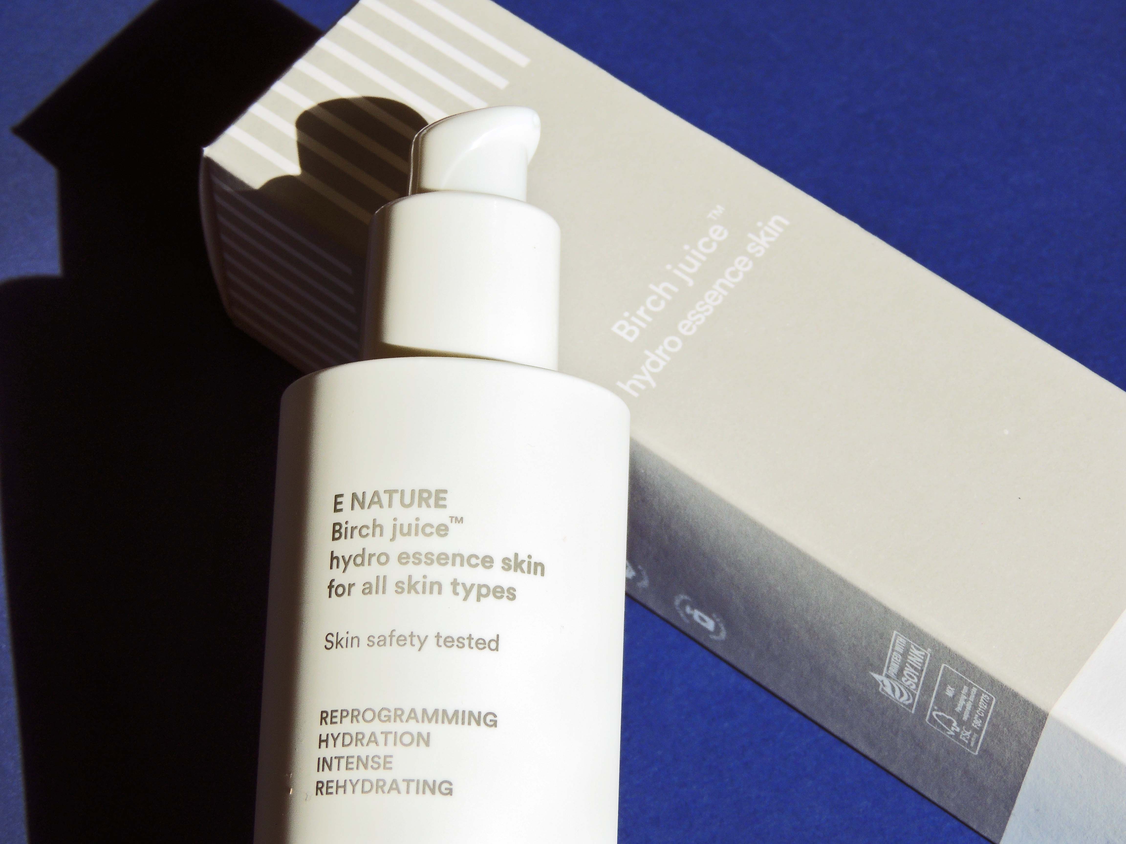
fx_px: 2765
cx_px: 563
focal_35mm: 85
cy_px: 422
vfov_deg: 17.4
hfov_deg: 23.0
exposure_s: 1/1000
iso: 100
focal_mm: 15.1
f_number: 4.5
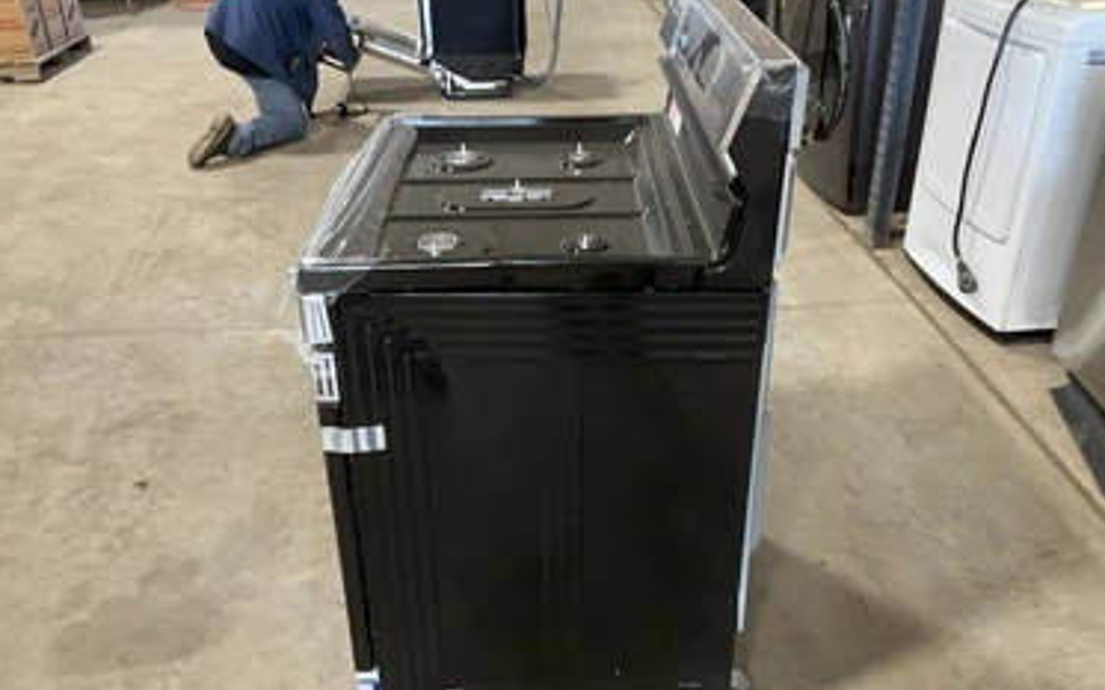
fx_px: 994
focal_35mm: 33
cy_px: 361
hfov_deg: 58.1
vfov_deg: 38.3
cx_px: 560
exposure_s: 1/60
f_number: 1.8
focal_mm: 3
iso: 160
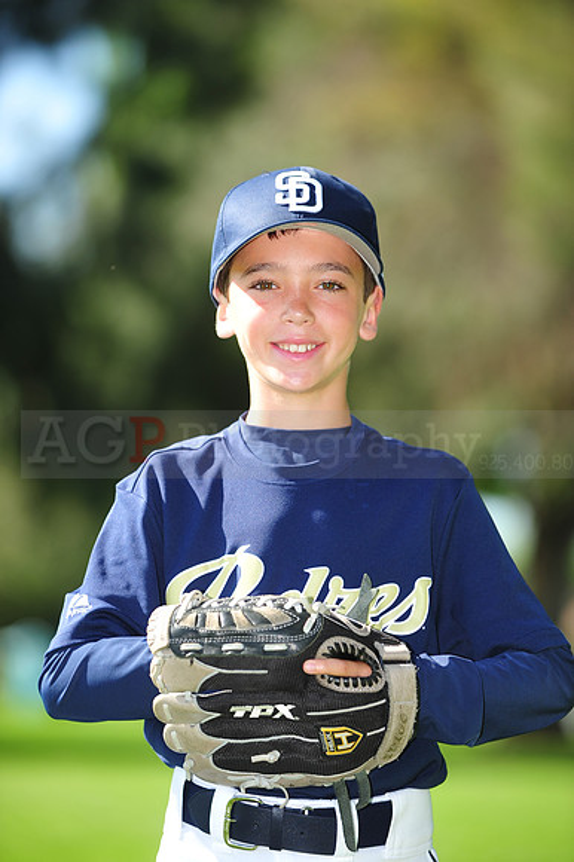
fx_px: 4789
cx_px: 287
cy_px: 431
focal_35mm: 200
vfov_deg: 10.3
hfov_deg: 6.9
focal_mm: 200
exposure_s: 1/640
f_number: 4.5
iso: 200
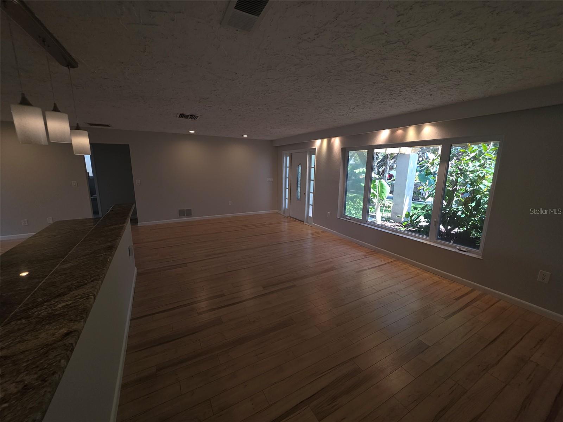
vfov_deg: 89.9
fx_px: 211
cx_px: 282
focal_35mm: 13
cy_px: 211
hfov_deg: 106.2
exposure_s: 1/60
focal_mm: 2.2
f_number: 1.9
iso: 25
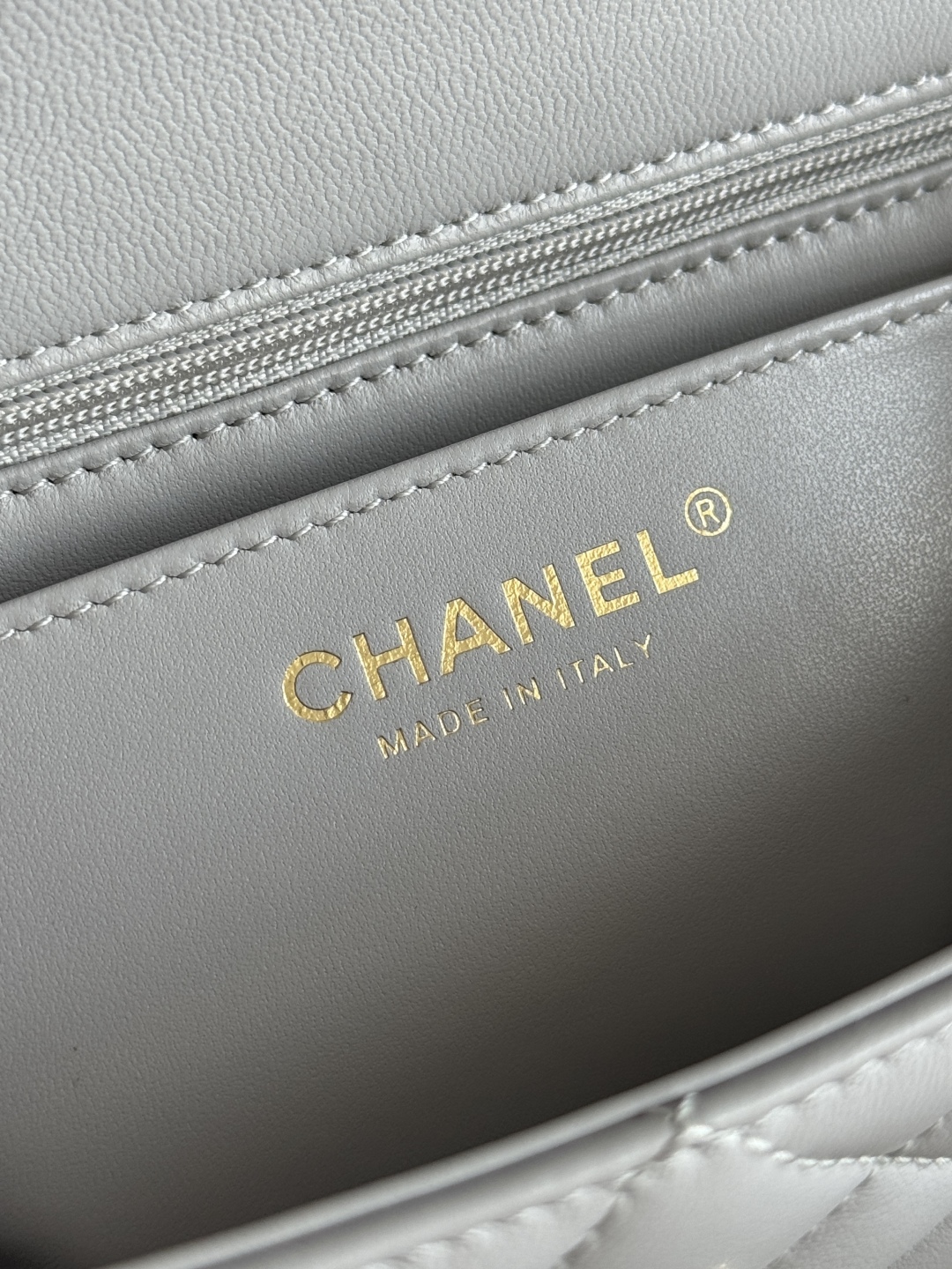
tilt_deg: -66.4
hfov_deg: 30.3
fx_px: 1760
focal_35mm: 48
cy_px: 634
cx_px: 476
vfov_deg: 39.7
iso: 80
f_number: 1.78
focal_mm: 6.86
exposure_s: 1/121
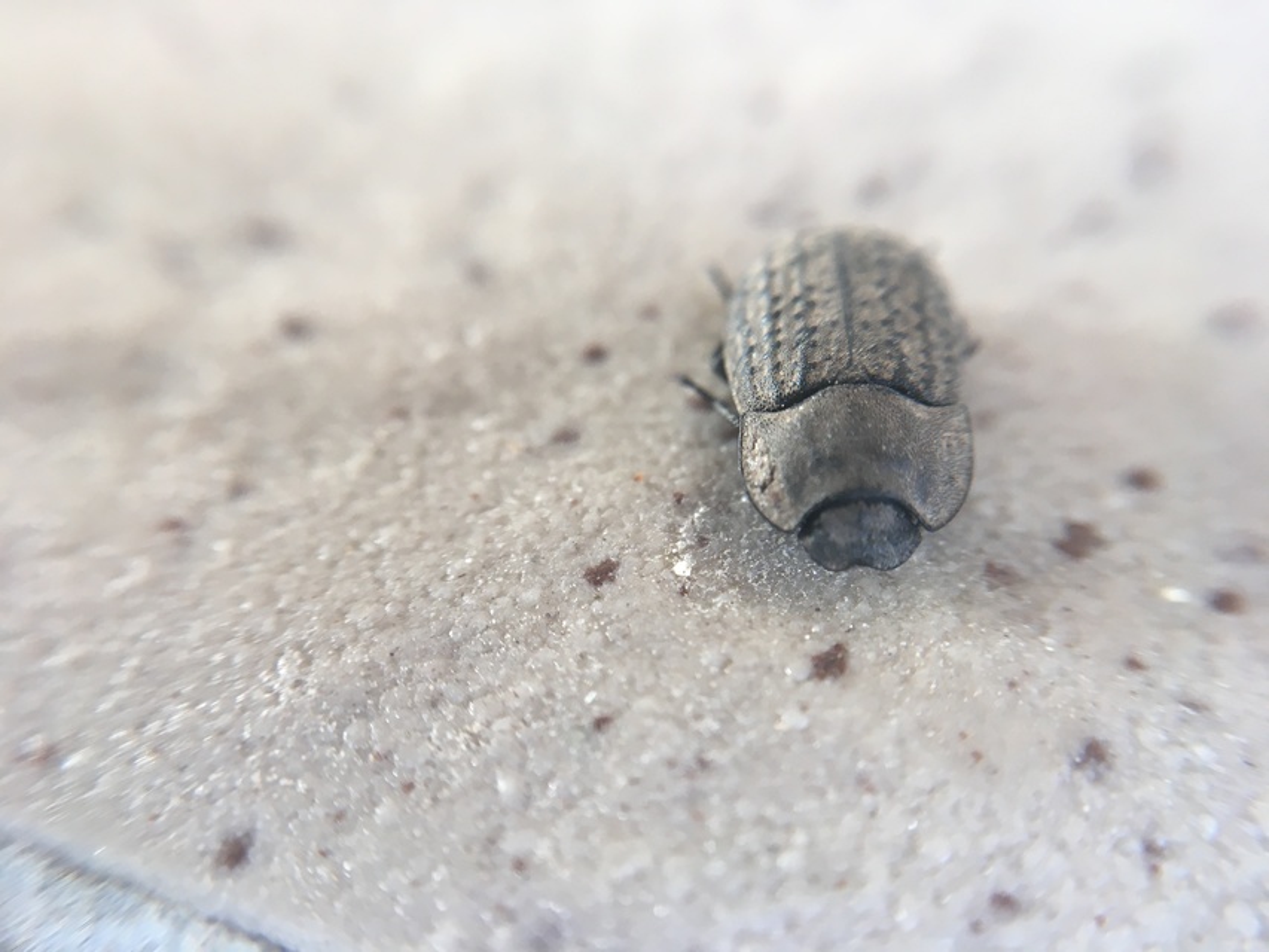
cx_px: 634
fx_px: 1063
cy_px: 476
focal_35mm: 29
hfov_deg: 61.7
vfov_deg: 48.2
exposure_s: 1/33
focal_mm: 4.15
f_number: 2.2
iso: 32
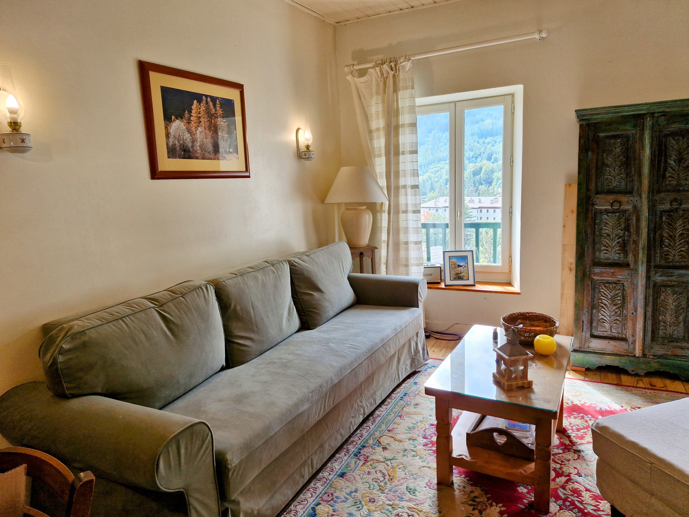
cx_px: 344
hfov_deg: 73.9
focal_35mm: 23
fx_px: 458
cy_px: 258
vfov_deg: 58.9
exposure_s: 1/100
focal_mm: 5.54
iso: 50
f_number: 1.8
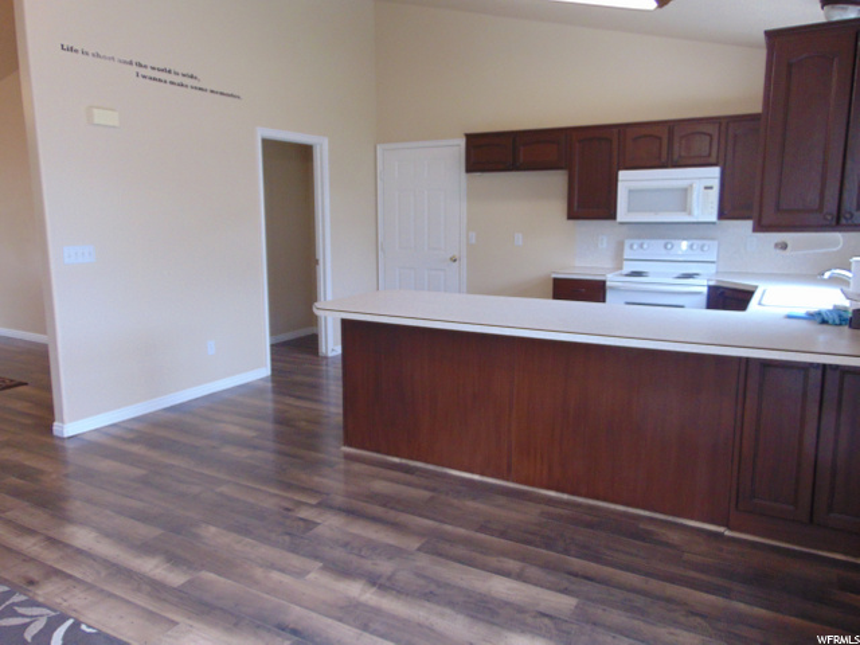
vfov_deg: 54.9
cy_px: 322
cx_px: 430
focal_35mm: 25
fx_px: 621
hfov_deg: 69.4
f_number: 3
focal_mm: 4.5
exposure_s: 1/30
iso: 200
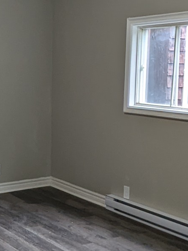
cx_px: 43
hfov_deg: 21.1
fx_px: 500
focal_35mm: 69
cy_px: 173
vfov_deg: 27.9
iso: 110
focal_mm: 2.35
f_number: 2.2
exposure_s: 1/43.4
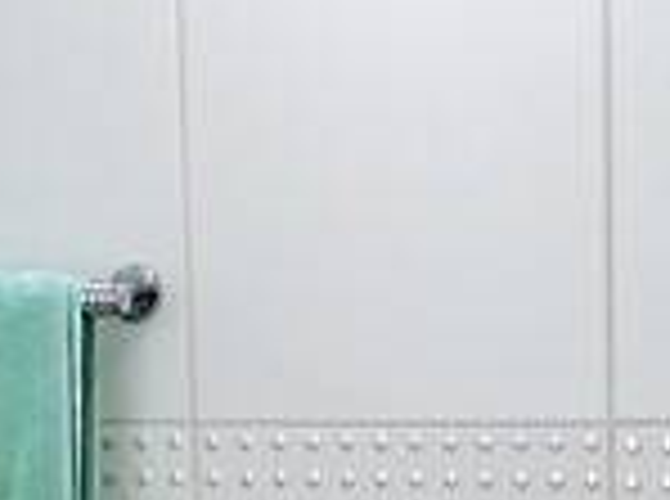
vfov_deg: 7.3
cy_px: 1027
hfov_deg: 10.3
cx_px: 427
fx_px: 3727
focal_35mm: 193
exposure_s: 1/30
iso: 100
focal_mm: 5
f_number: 3.1
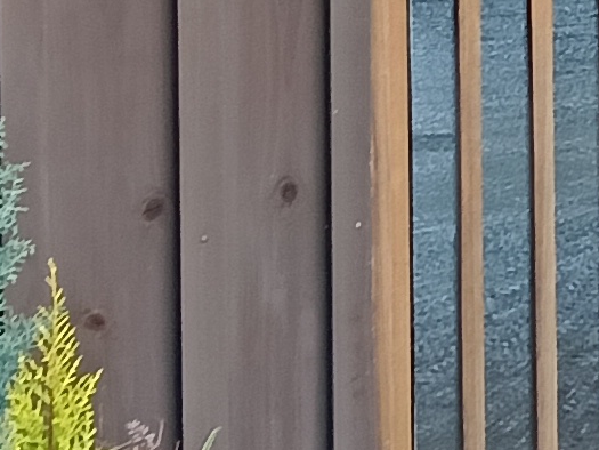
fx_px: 3635
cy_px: -541
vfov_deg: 6.8
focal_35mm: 210
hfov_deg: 9.0
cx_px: 1132
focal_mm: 3.98
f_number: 1.8
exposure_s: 1/33.3
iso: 80
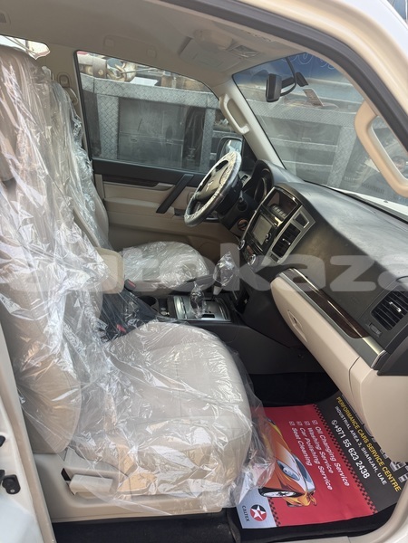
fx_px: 377
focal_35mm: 24
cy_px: 272
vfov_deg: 71.6
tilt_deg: -23.5
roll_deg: -9.1
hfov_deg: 56.8
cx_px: 204
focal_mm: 6.76
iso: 125
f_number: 1.78
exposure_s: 1/121
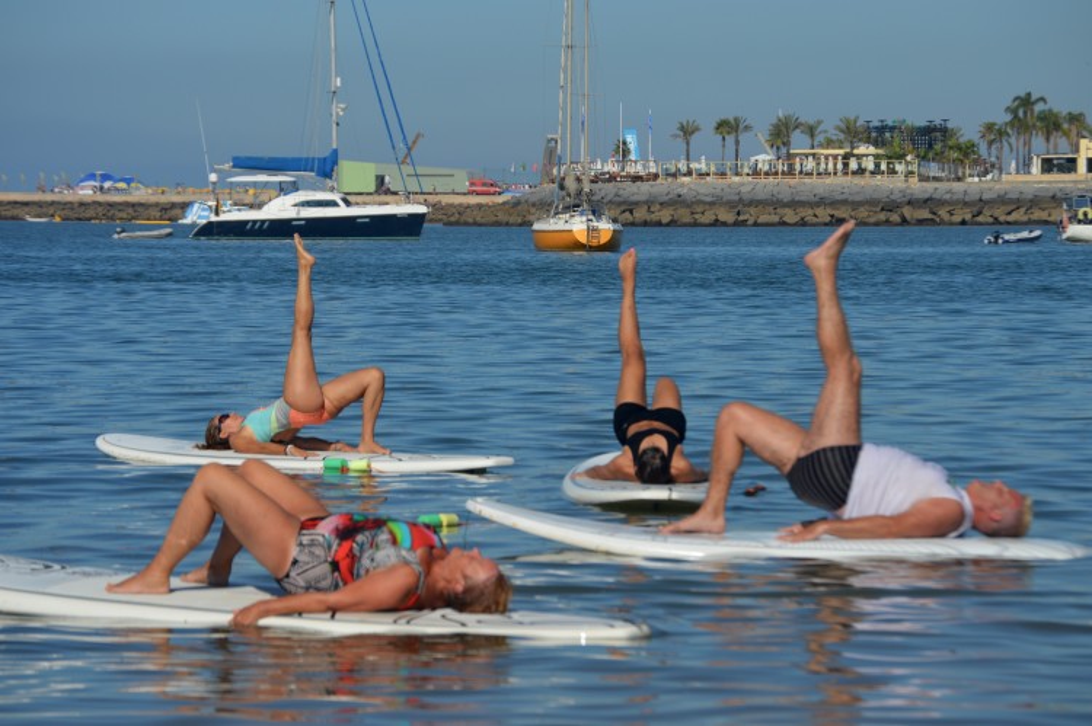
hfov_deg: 13.0
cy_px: 363
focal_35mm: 158
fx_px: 4774
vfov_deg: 8.7
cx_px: 546
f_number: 7.1
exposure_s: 1/800
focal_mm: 105
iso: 100
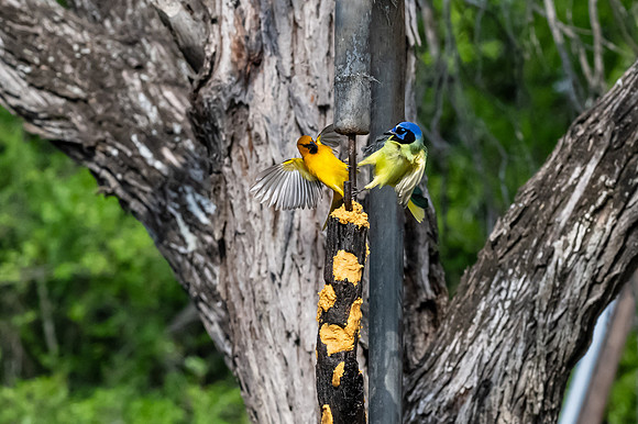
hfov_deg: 3.8
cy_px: 287
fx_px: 9670
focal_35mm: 546
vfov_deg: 2.5
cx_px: 434
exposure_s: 1/3200
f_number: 8
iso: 3600
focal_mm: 250
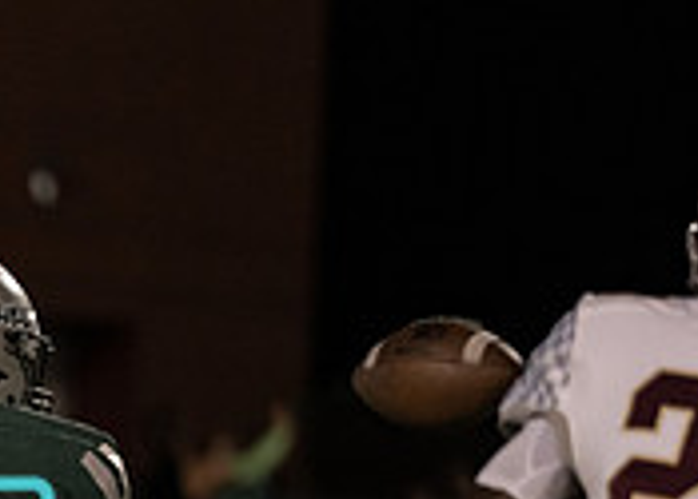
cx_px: -503
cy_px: 691
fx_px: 15581
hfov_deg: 2.6
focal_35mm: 786
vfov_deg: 1.8
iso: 1600
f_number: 2.8
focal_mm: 200
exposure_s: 1/1000
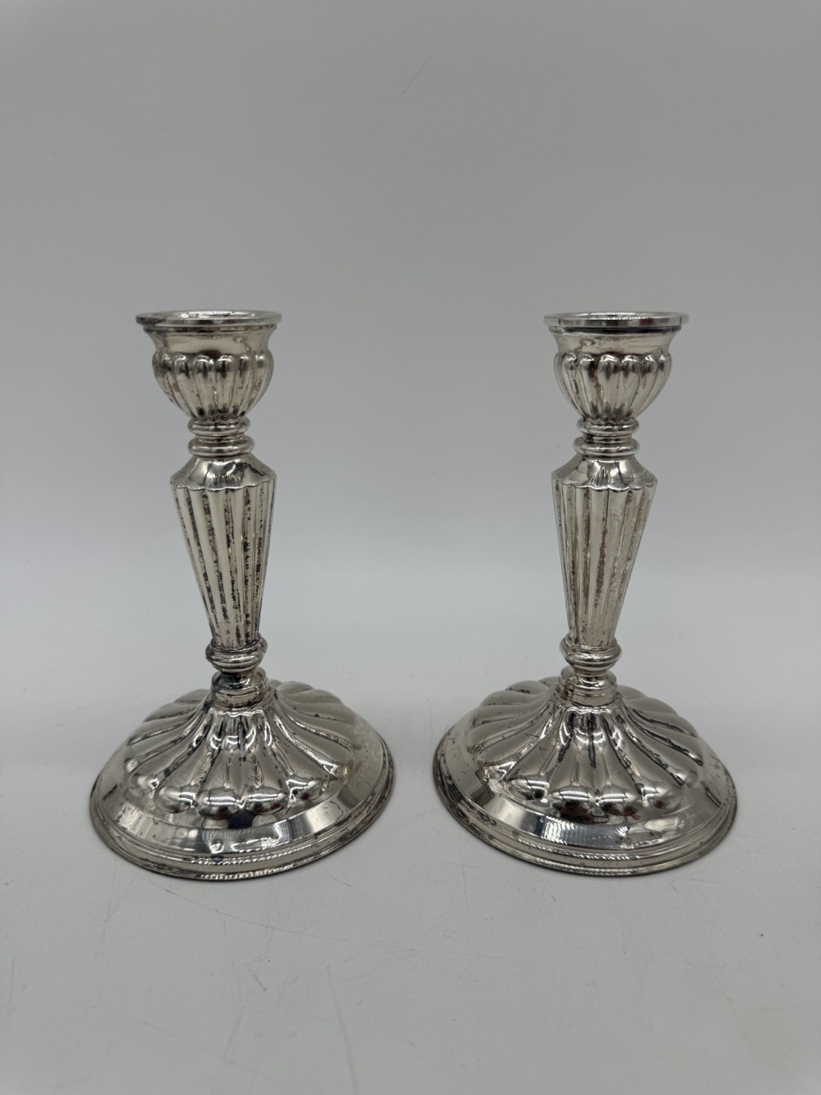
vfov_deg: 71.6
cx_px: 410
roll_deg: +0.1
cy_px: 548
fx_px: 759
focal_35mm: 24
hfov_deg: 56.8
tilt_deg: -19.2
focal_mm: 6.76
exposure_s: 1/1059
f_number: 1.78
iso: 80
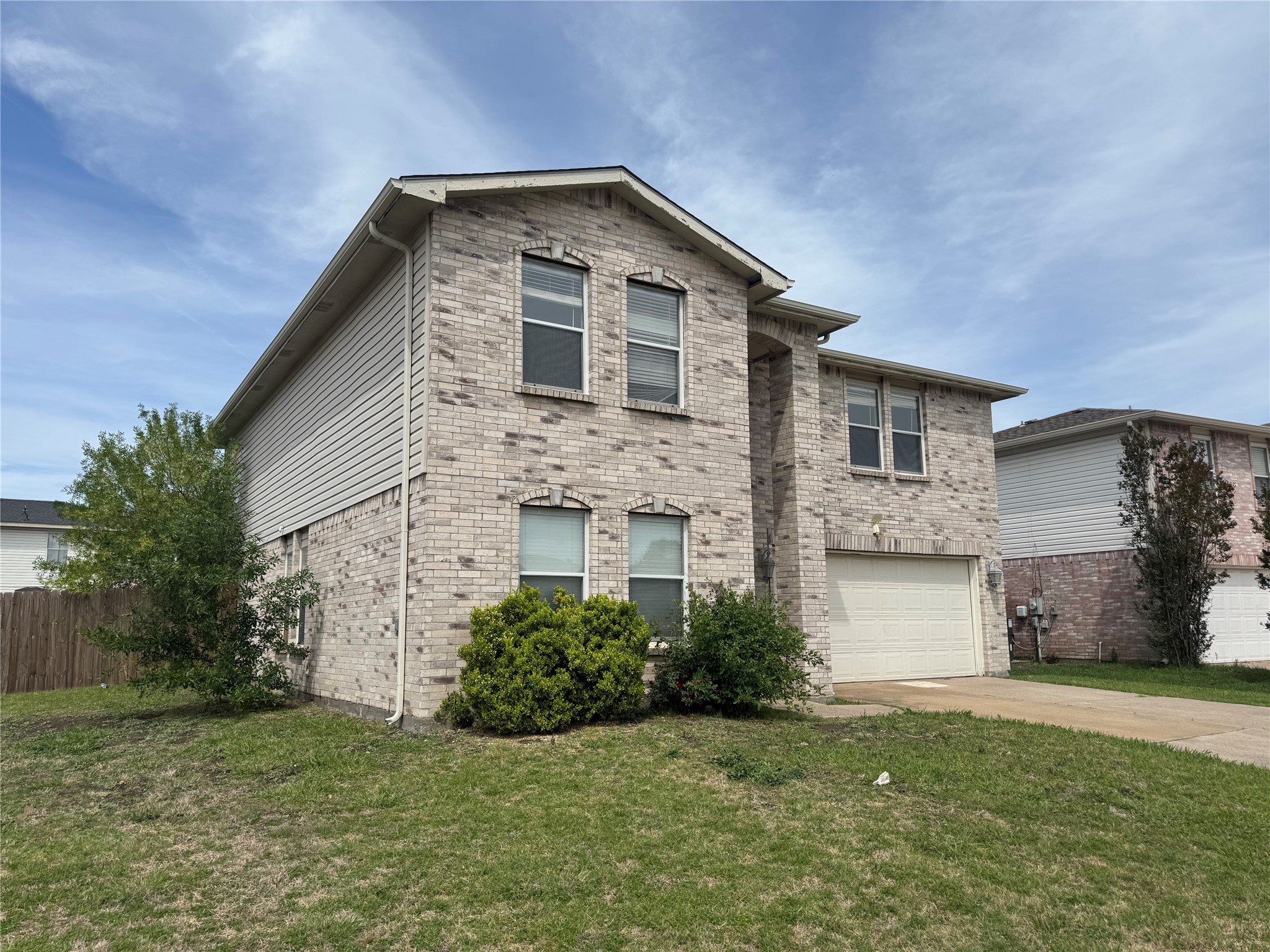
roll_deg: +0.2
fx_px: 881
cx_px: 635
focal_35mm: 24
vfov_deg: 56.8
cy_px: 476
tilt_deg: +9.7
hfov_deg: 71.6
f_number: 1.78
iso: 80
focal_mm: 6.76
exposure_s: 1/7092
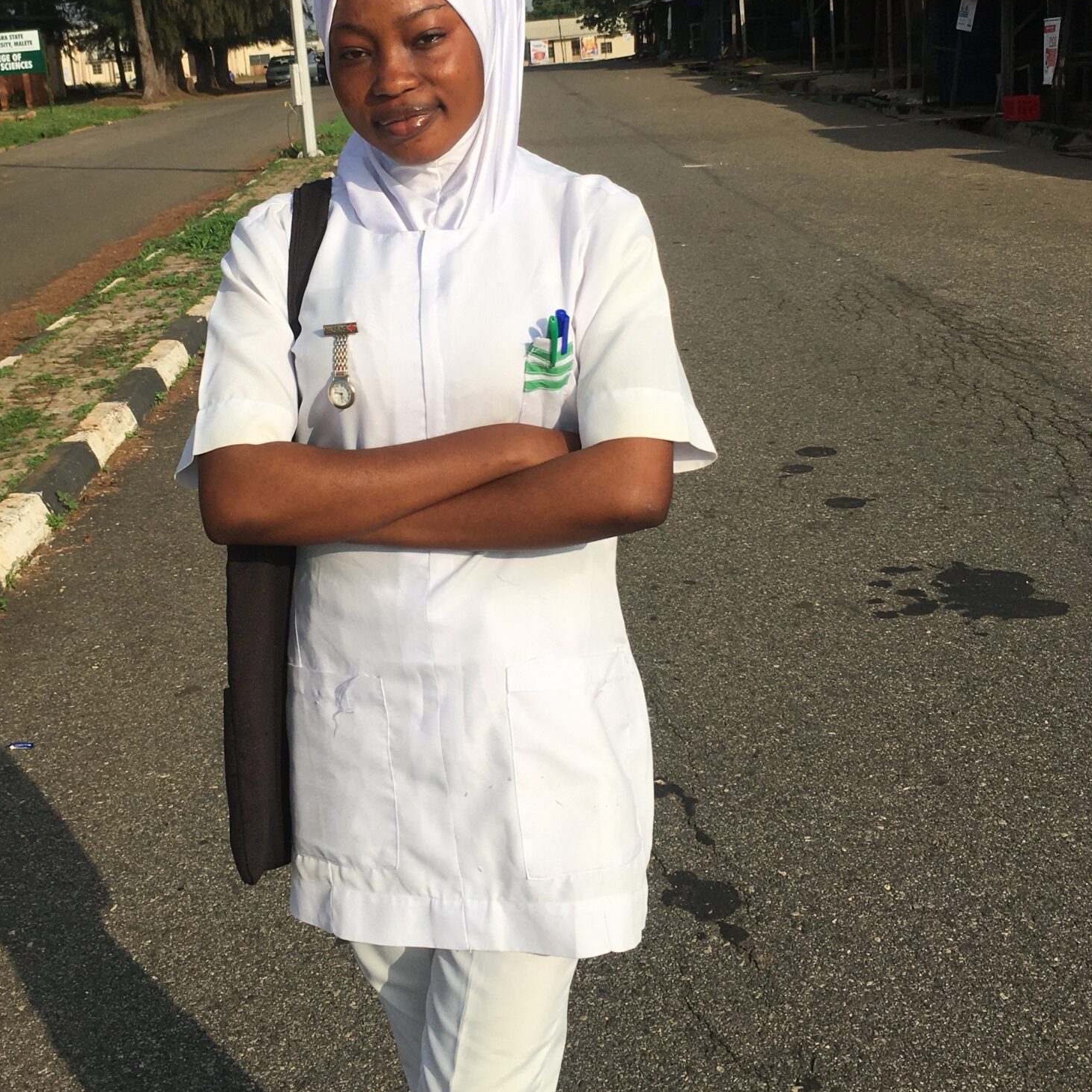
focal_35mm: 45
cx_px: 442
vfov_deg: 37.1
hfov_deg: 37.4
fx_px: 1606
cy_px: 354
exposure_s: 1/2262
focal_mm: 4.15
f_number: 2.2
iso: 25
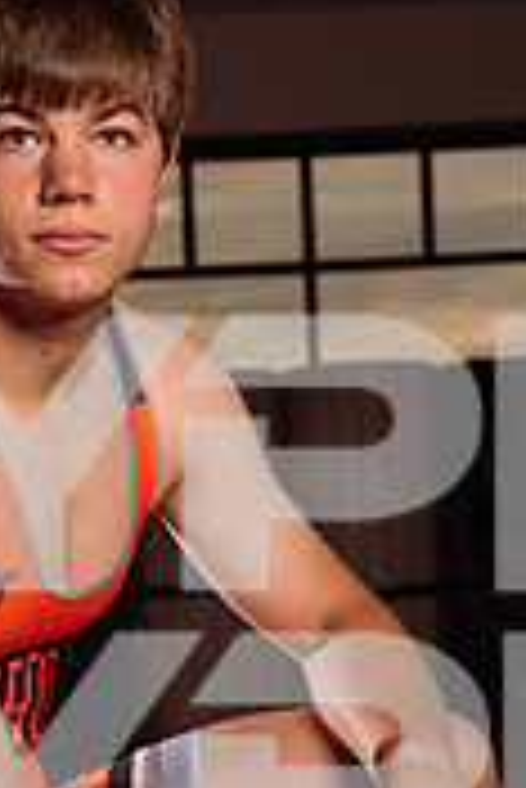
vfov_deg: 17.0
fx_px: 2581
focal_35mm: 118
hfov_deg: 11.6
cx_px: 139
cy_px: 774
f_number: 6.3
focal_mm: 46
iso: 50
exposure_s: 1/250
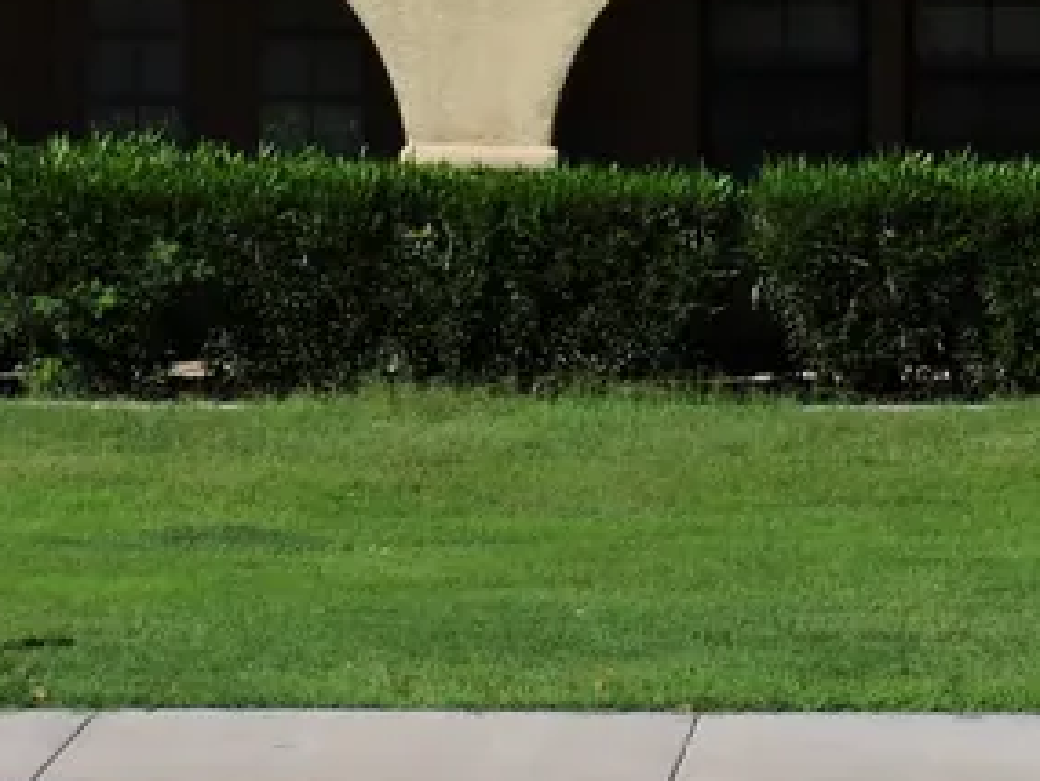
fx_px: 6071
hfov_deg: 9.7
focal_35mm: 202
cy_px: -113
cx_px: 1171
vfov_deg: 7.3
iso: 100
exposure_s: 1/1250
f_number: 3.7
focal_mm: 10.7
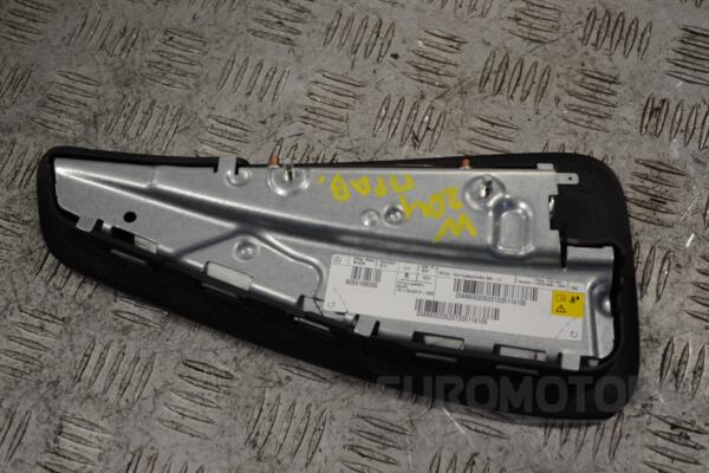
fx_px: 1182
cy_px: 236
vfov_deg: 22.6
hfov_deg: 33.4
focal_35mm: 60
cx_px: 354
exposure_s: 1/60
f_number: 5.3
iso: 100
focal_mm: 40
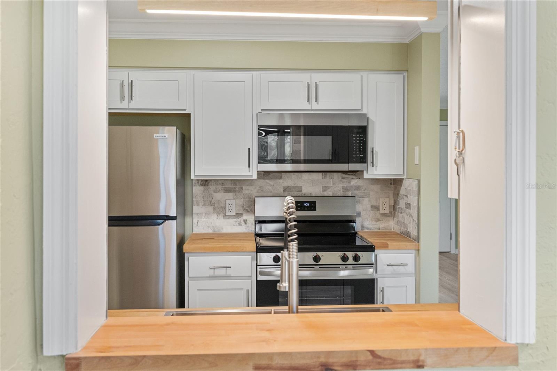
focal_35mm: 35
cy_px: 186
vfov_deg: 38.1
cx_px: 278
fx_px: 537
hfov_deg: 54.8
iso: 1000
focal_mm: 34.7
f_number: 7.1
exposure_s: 1/30
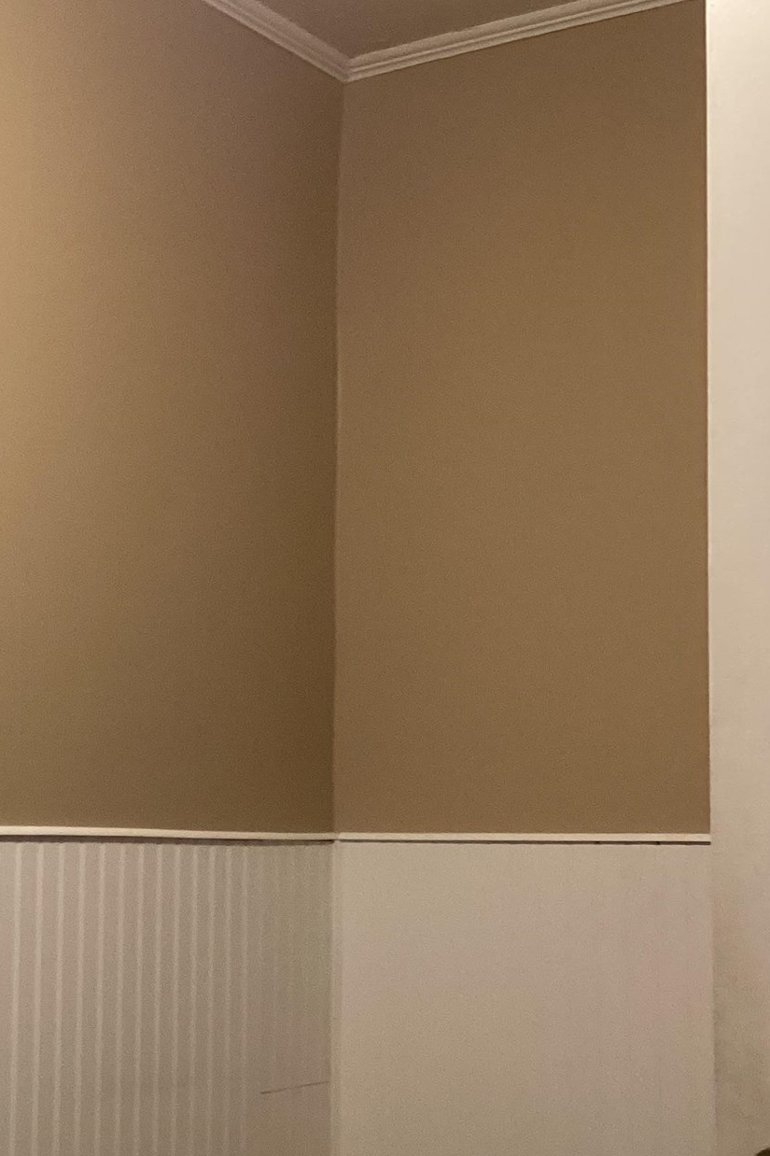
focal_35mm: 60
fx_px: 1925
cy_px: 718
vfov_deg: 33.3
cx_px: 133
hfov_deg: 22.3
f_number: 2.4
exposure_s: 1/40
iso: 250
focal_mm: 3.3
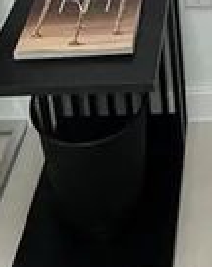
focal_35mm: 86
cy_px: -280
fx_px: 678
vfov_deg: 16.5
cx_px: 247
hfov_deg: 17.1
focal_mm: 2.22
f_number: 2.2
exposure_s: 1/120
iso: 200
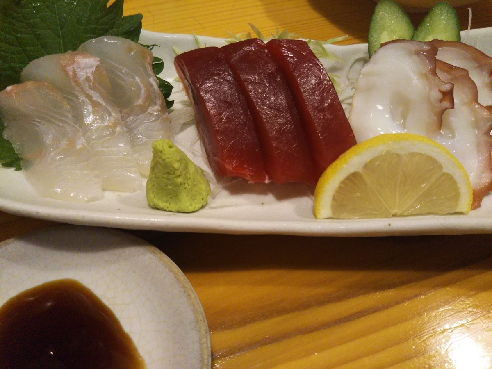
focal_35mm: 30
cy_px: 184
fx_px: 426
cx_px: 246
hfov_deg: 60.0
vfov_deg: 46.8
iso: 250
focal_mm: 4
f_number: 2.2
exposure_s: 1/60
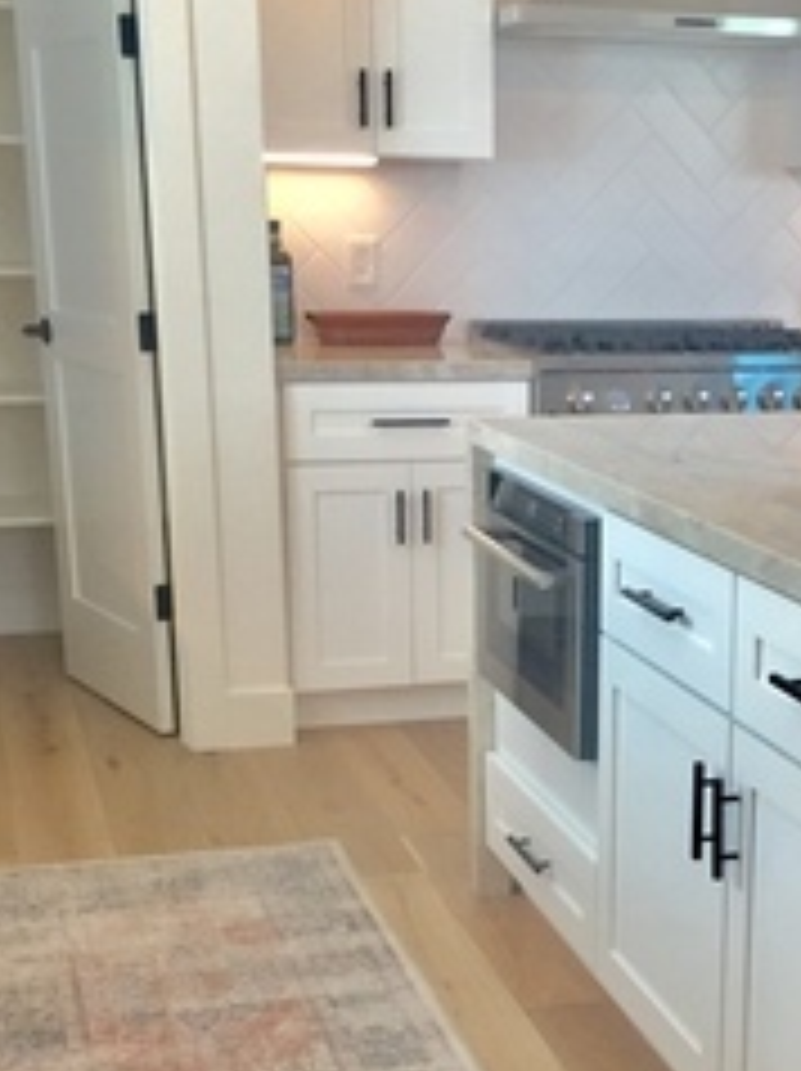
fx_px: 1885
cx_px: 619
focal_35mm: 61
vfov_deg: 31.3
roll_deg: -0.8
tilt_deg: -16.2
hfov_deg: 23.7
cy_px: 778
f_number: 2.2
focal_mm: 4.15
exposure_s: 1/30
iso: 100
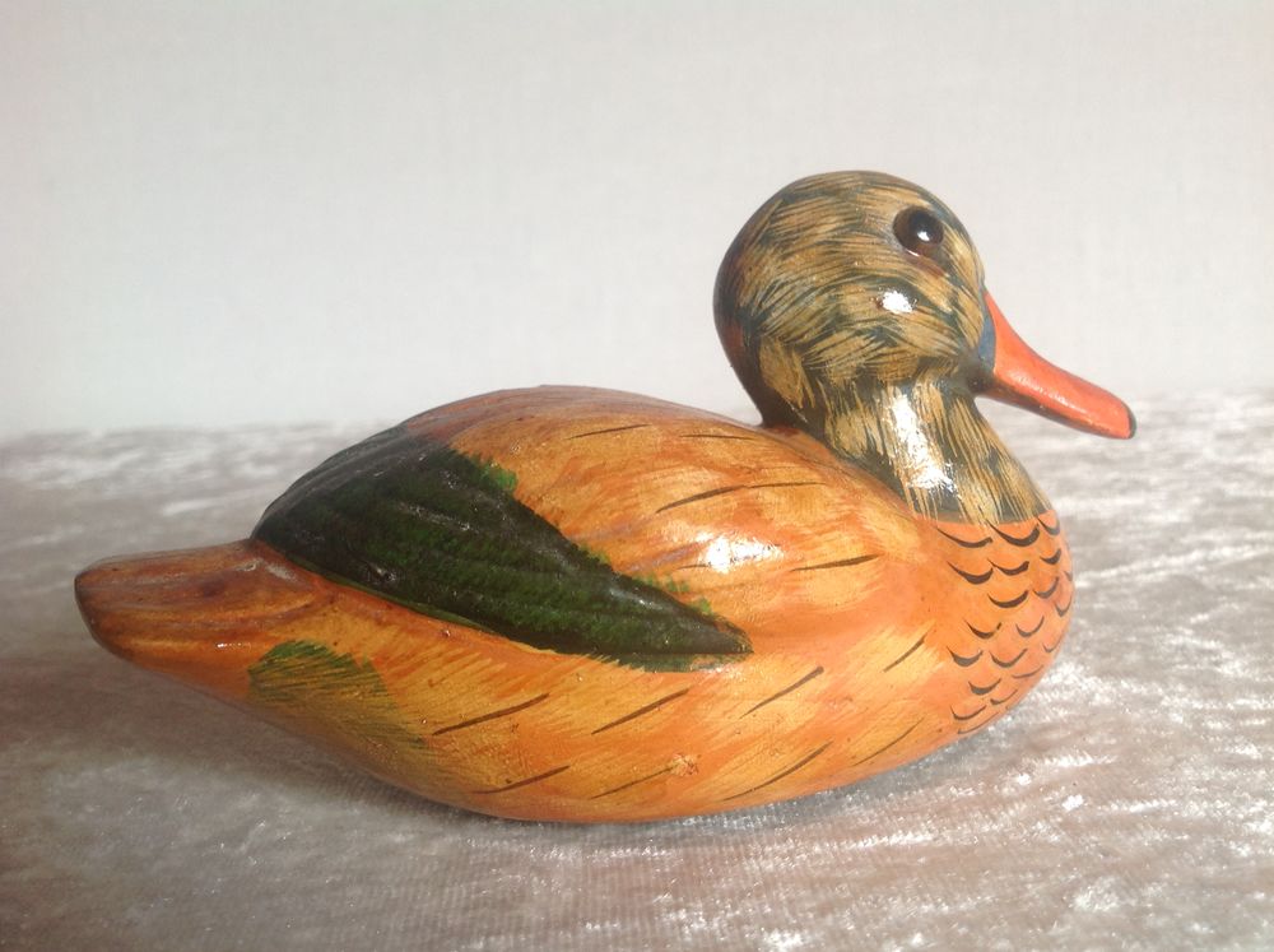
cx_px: 637
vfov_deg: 40.6
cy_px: 476
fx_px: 1286
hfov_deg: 52.7
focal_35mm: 35
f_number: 2.4
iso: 50
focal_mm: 4.28
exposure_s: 1/20
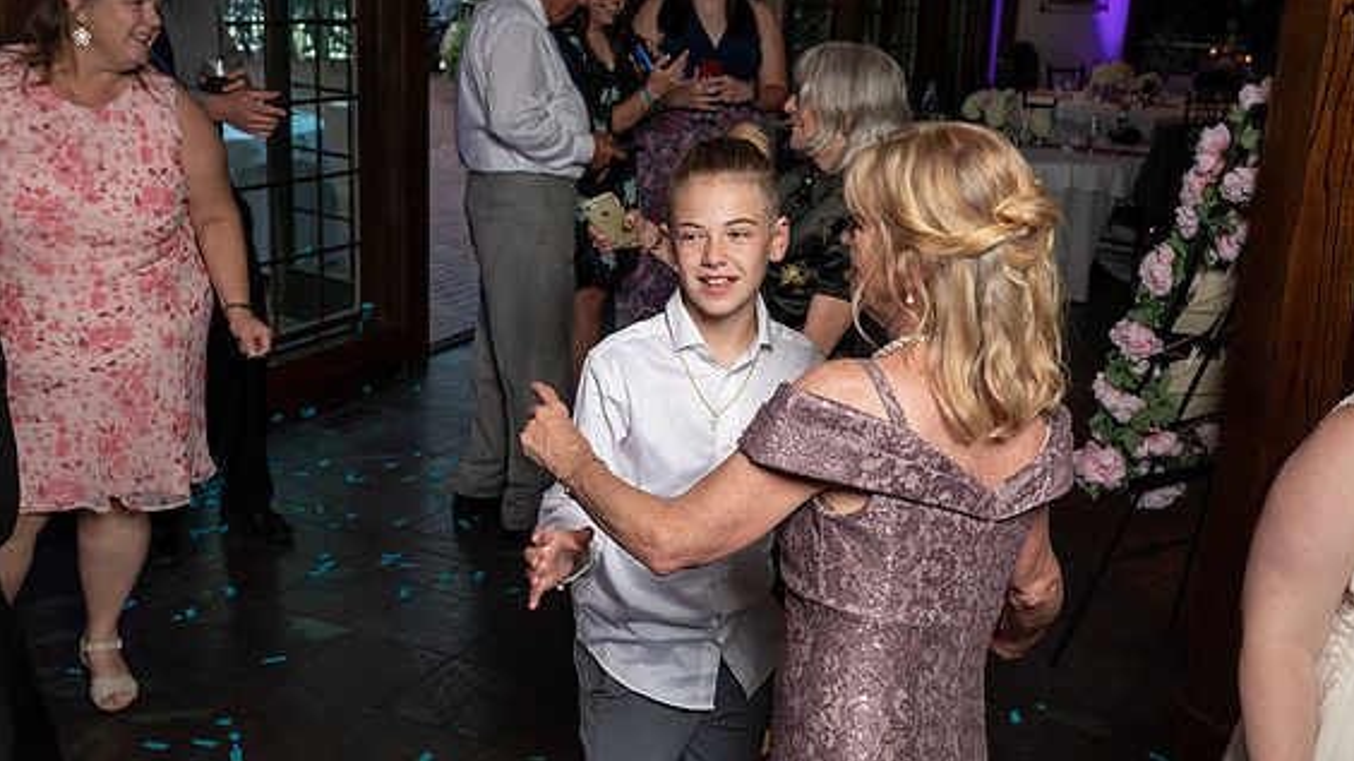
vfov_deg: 28.3
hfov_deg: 48.4
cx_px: 694
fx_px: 1508
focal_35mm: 42
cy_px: 344
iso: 2000
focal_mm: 39
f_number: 5.6
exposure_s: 1/200
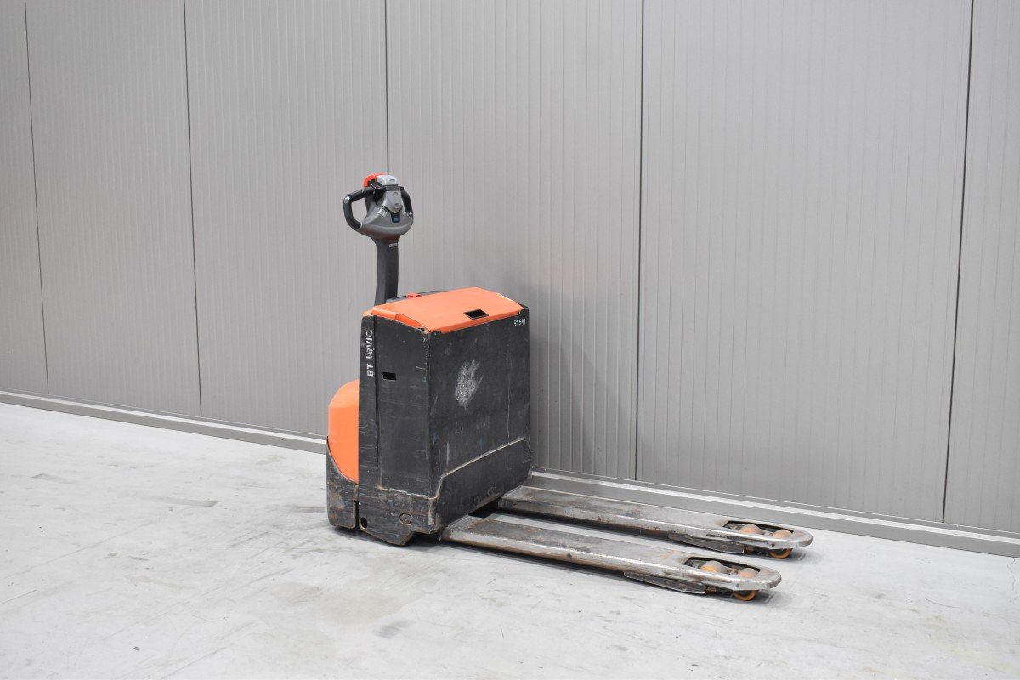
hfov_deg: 51.3
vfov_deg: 35.5
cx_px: 510
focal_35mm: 38
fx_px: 1062
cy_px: 340
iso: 1600
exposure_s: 1/30
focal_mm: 25
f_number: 5
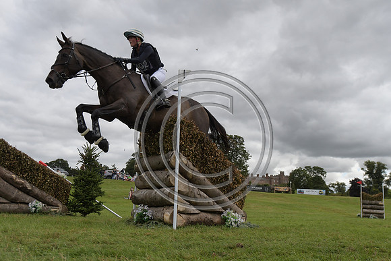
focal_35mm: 33
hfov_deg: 57.2
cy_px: 130
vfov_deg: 40.0
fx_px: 358
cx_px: 196
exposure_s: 1/4000
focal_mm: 22
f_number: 5.6
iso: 720
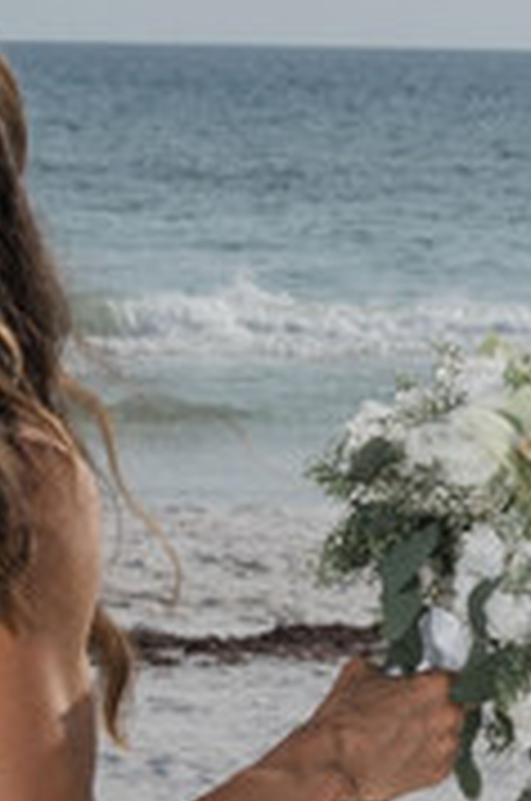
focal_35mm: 360
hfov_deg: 3.8
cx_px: -207
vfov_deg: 5.7
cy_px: 702
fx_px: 7996
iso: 64
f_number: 16
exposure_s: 1/200
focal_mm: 50
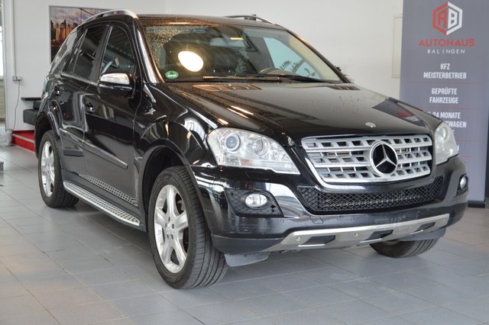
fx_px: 692
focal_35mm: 51
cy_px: 162
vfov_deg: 26.5
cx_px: 244
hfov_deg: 38.9
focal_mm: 34
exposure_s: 1/50
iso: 400
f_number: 4.2
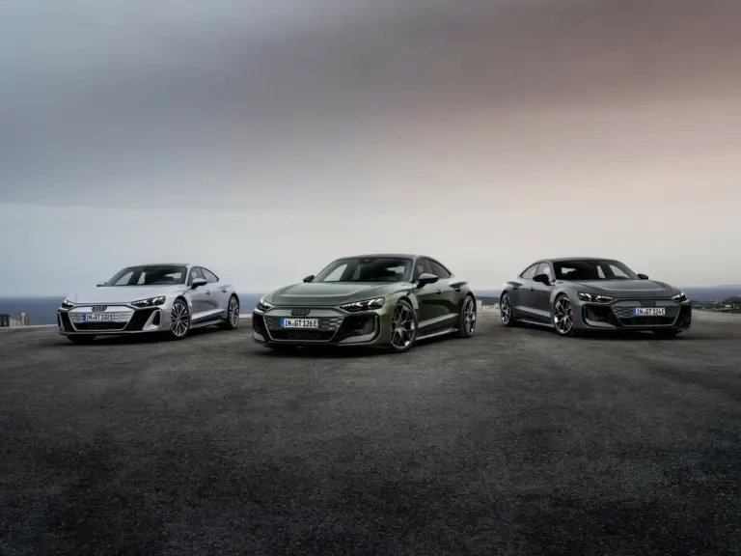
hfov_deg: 51.4
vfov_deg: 39.7
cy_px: 278
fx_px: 771
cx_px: 370
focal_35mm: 36
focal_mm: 45
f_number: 11
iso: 200
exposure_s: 1/2
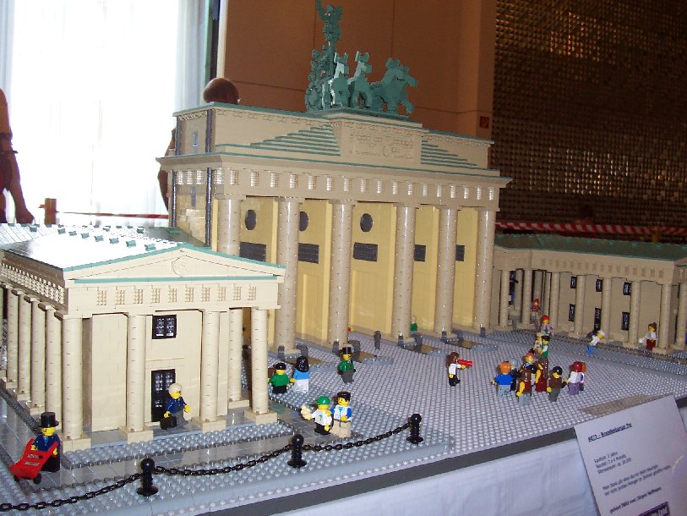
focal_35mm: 37
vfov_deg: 38.7
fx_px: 734
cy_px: 258
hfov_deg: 50.1
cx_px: 344
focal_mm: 5.6
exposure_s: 1/60
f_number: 2.8
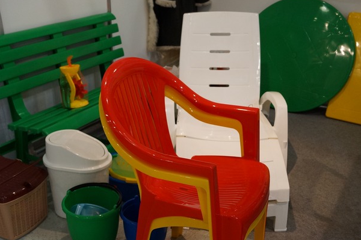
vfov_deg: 36.5
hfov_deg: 52.8
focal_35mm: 36
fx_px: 361
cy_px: 153
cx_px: 143
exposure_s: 1/60
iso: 640
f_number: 4
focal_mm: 18
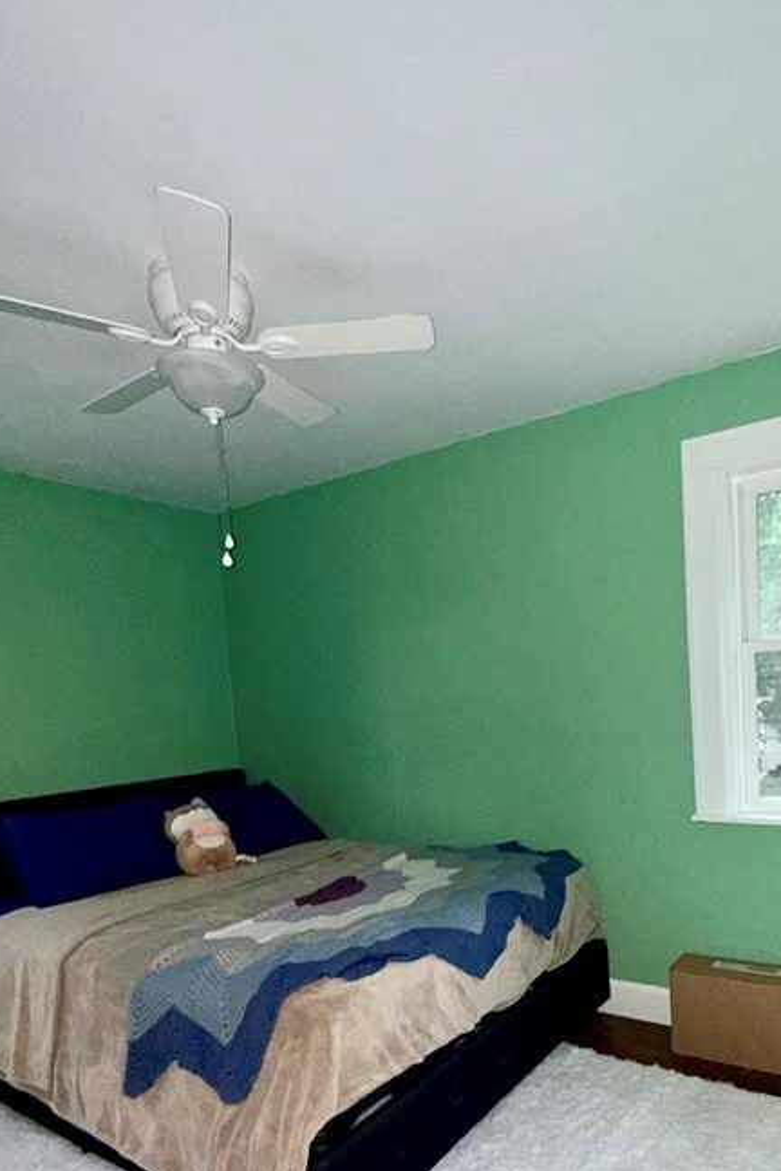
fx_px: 748
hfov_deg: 54.4
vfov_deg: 73.9
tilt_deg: -5.4
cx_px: 492
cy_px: 775
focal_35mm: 23
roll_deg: +2.6
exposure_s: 1/30
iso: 250
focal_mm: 2.22
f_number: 2.2
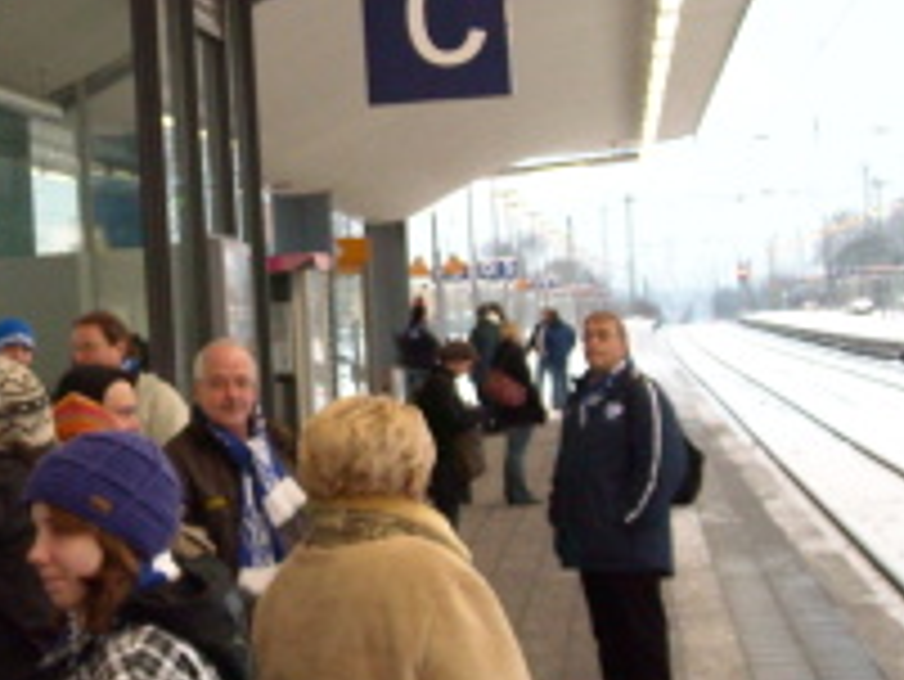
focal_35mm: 87
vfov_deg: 16.9
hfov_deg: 21.9
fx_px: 2273
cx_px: 58
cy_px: 218
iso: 400
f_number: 2.8
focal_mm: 5.7
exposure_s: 1/57
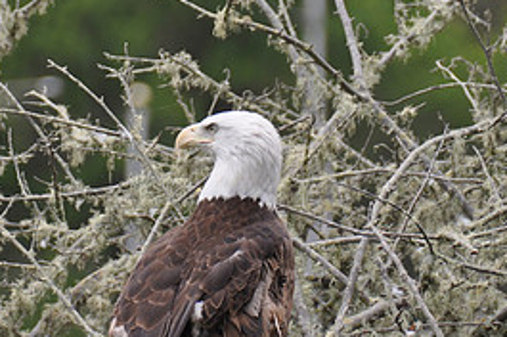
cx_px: 165
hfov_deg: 2.1
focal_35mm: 985
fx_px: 13855
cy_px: 162
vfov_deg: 1.4
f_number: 5.6
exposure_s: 1/640
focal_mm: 300
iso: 320
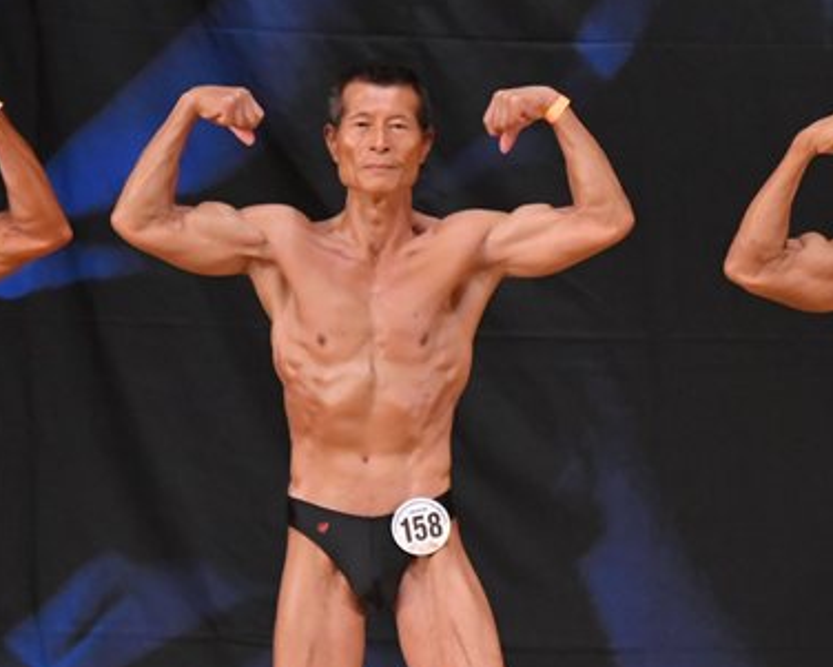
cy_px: 527
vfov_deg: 2.8
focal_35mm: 551
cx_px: 845
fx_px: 13588
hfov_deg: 3.5
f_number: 5.6
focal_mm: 190
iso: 5000
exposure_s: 1/400
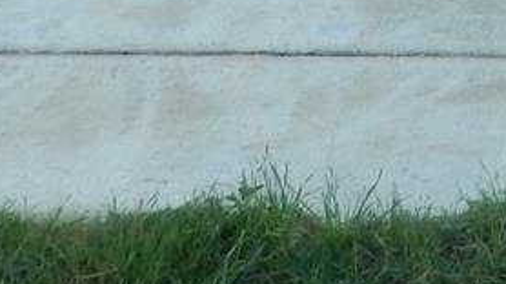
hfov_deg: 13.1
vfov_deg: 7.0
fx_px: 1971
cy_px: -708
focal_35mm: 147
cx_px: 945
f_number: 3.4
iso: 125
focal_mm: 4.5
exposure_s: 1/250
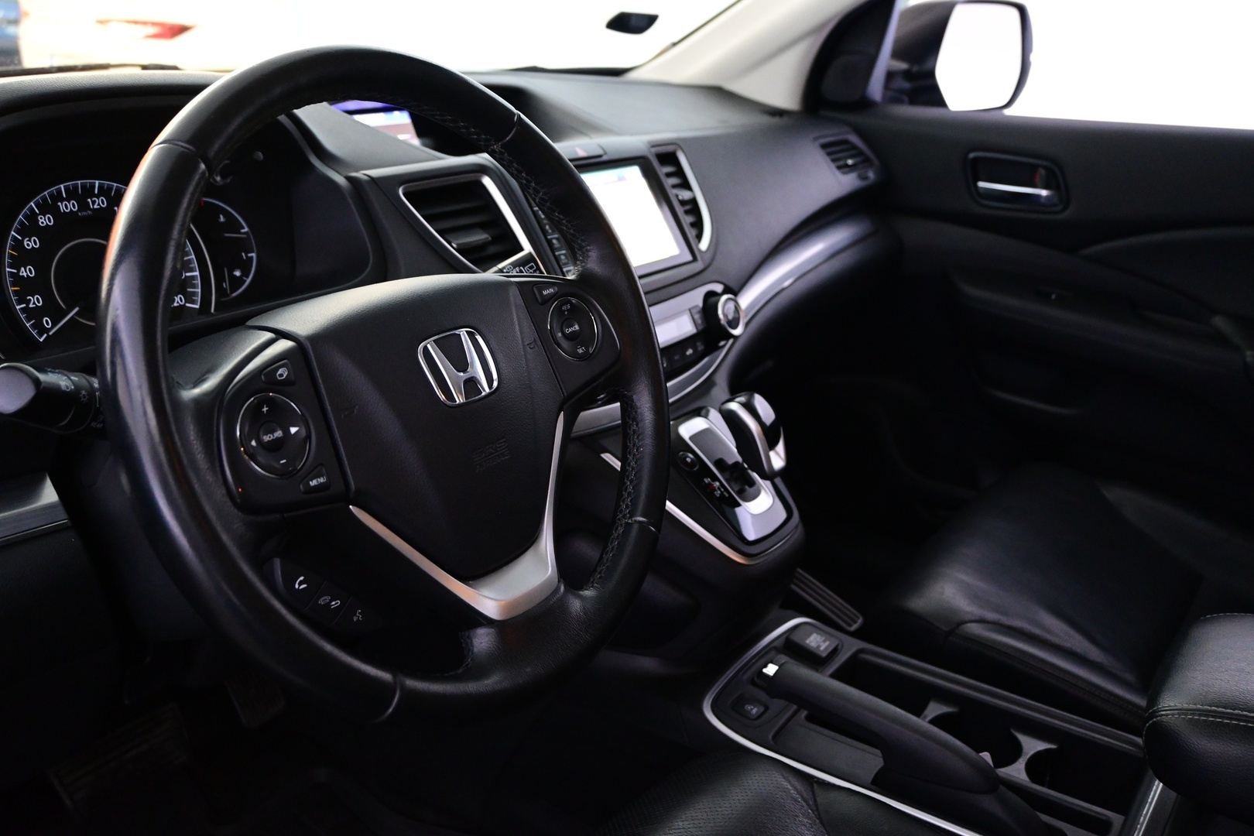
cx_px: 627
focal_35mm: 32
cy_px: 418
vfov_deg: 41.7
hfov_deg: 59.5
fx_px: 1097
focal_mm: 21
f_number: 4
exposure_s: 1/30
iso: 2800
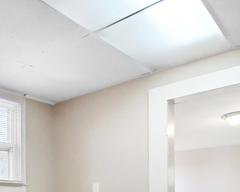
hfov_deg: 38.6
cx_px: -53
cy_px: 193
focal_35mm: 33
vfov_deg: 39.2
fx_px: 234
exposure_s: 1/60
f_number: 2.2
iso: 250
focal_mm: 1.8
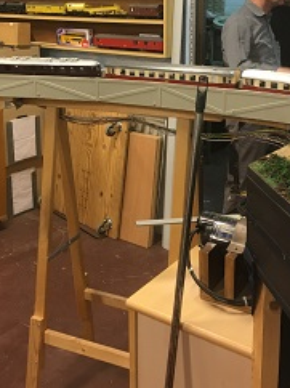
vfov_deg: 38.6
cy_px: 96
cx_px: 138
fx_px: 537
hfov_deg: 30.2
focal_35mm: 48
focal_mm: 4.15
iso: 80
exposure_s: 1/33
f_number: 2.2
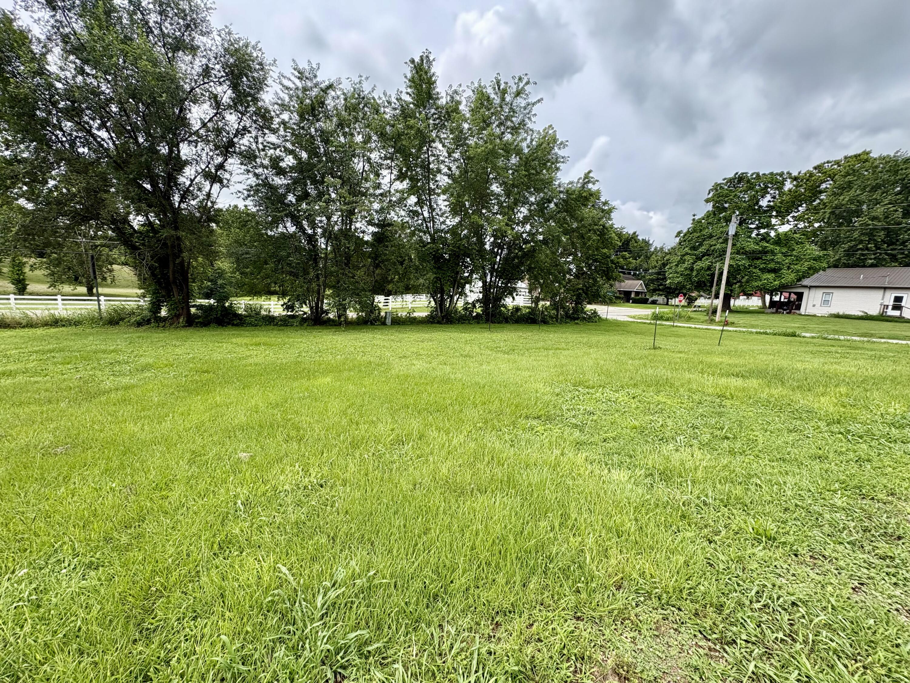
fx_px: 368
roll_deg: -2.6
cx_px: 455
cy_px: 342
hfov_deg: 102.1
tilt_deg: -7.8
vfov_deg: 85.7
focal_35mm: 14
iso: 64
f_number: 2.2
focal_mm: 2.22
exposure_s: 1/1078
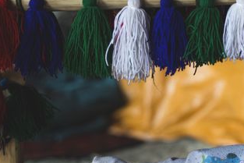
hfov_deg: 15.6
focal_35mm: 128
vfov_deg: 10.6
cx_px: 258
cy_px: 169
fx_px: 868
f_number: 2.4
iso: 400
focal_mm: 50
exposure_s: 1/180
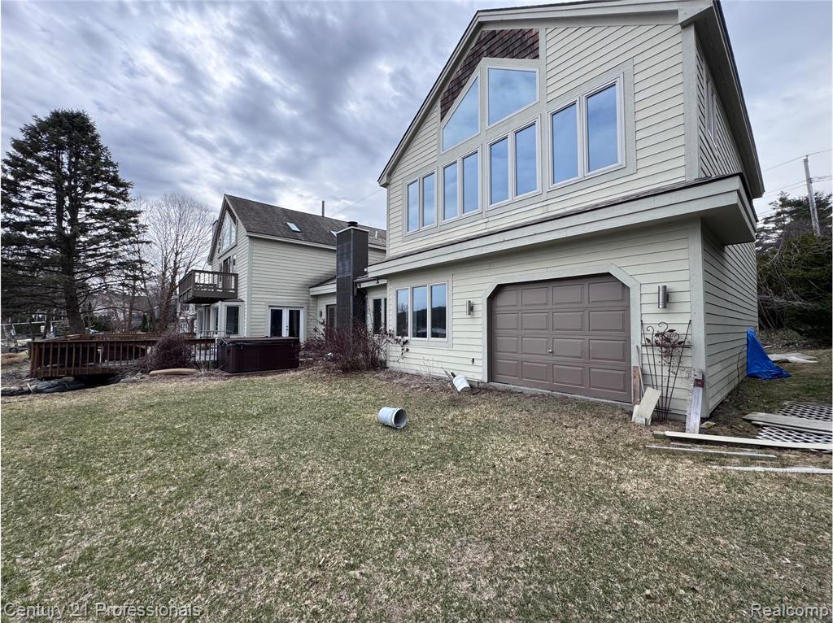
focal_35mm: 24
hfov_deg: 71.6
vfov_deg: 56.7
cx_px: 416
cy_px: 312
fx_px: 577
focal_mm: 12.29
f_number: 2.8
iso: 100
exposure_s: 1/60
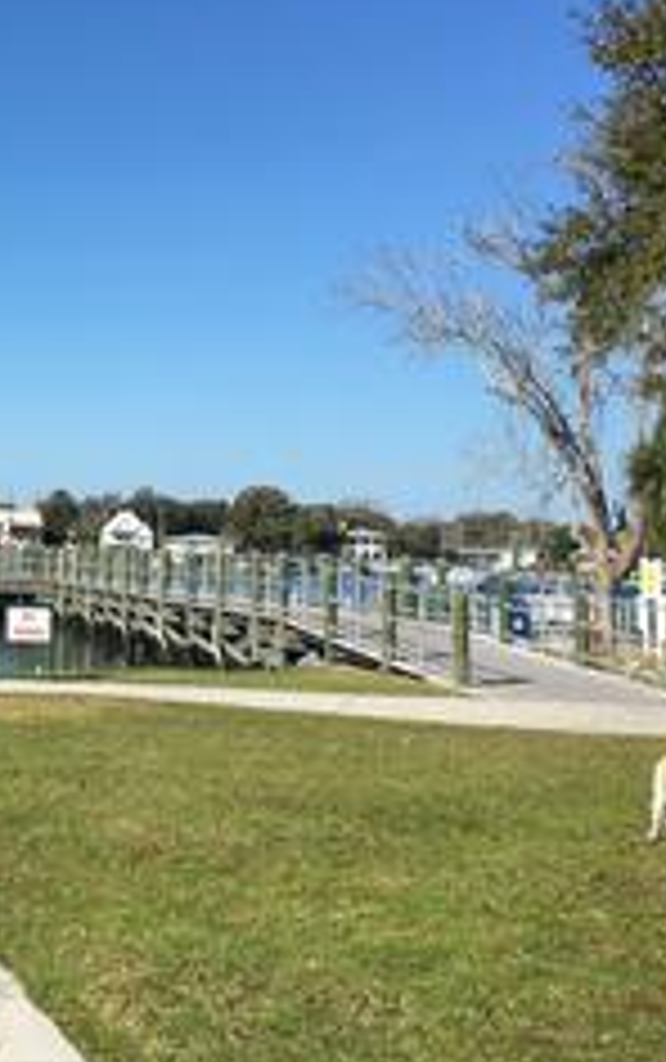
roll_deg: -2.0
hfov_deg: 23.2
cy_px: 405
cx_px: -94
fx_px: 1506
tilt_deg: +7.7
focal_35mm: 52
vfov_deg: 38.6
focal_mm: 4.15
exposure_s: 1/1637
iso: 25
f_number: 2.2
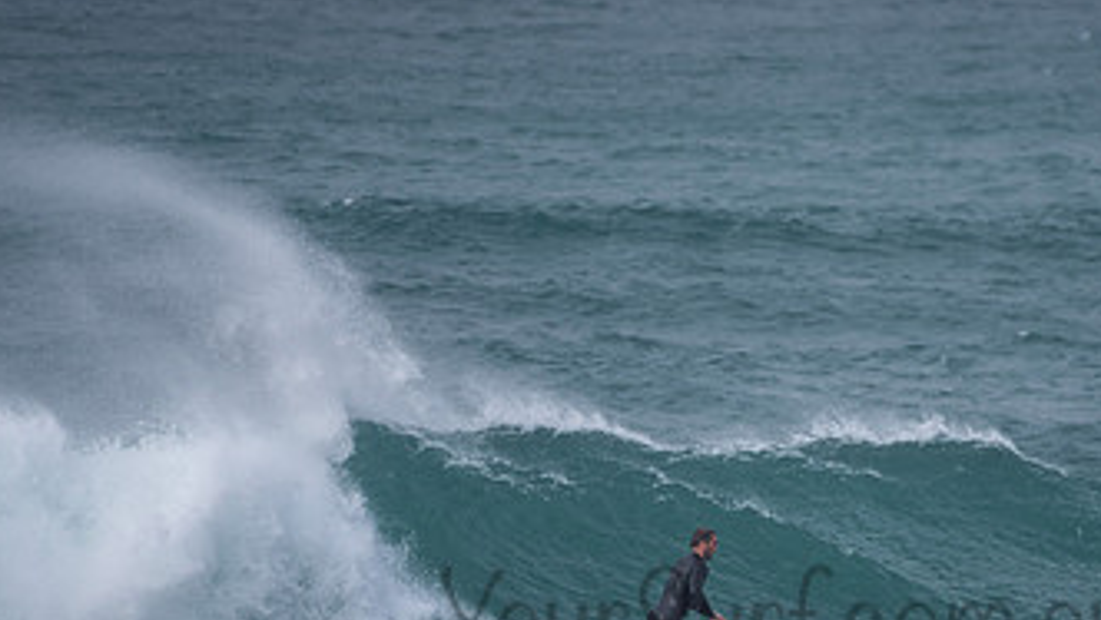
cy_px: 589
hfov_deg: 2.2
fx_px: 28795
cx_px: 783
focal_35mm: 986
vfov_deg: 1.2
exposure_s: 1/1000
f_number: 5.6
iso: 100
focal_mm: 500
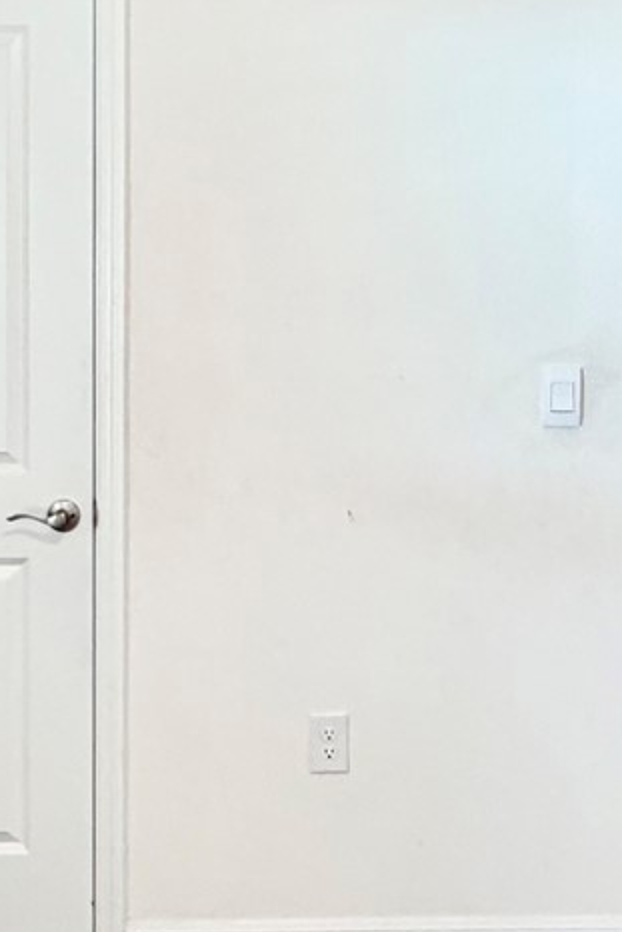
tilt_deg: -1.0
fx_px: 1295
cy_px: 270
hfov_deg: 27.0
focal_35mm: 50
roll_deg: +0.1
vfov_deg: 38.9
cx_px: 374
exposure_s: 1/120
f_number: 2.2
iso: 250
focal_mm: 2.22
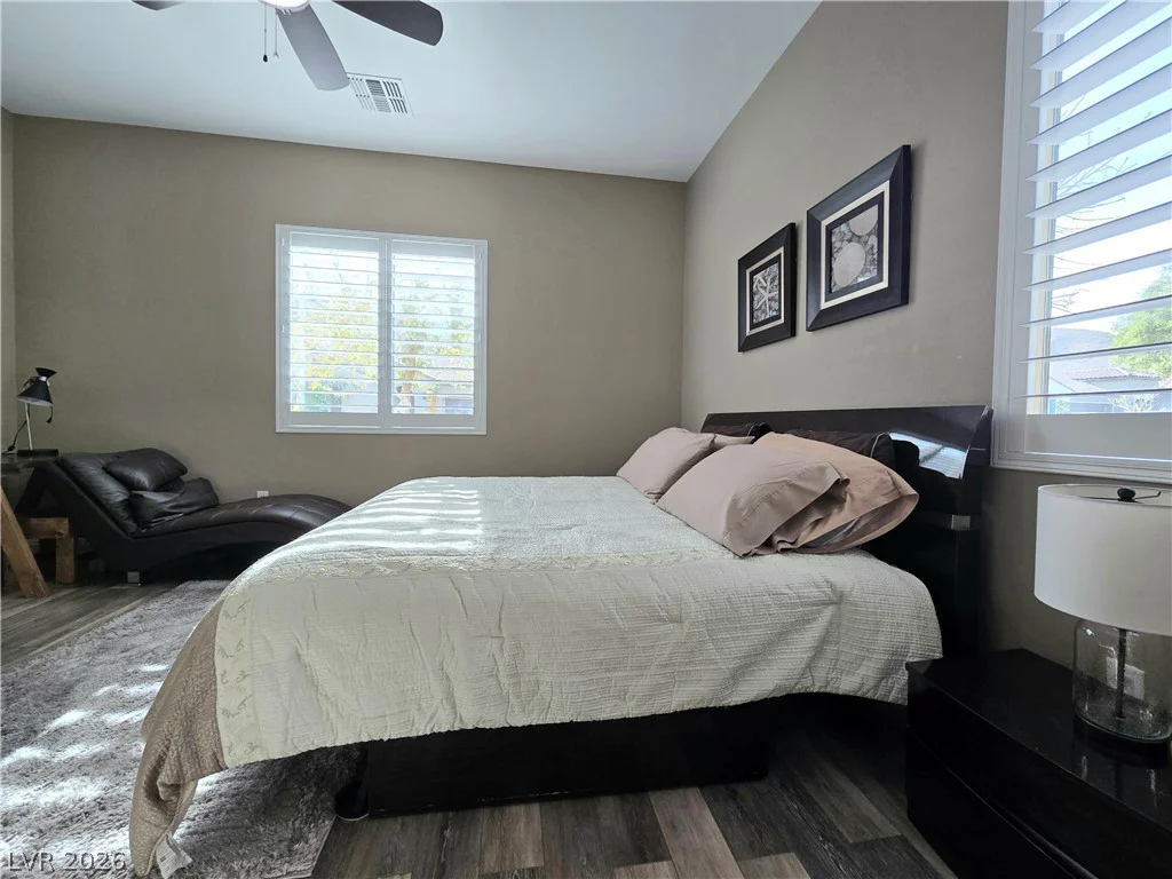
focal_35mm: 13
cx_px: 586
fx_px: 440
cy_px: 440
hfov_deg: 106.2
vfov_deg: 89.9
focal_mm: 2.2
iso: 64
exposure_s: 1/60.2
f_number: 2.2
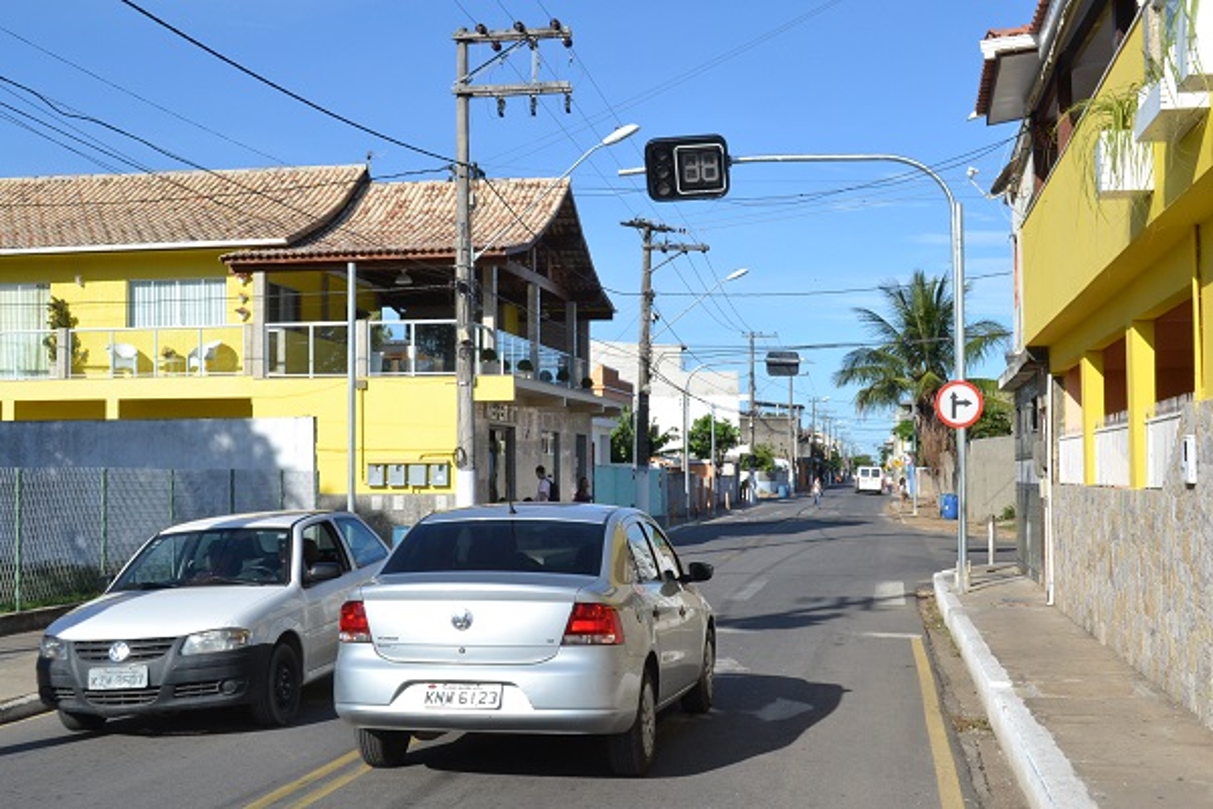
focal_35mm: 45
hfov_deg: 43.6
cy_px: 404
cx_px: 606
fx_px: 1516
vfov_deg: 29.9
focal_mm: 30
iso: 800
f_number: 18
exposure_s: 1/320
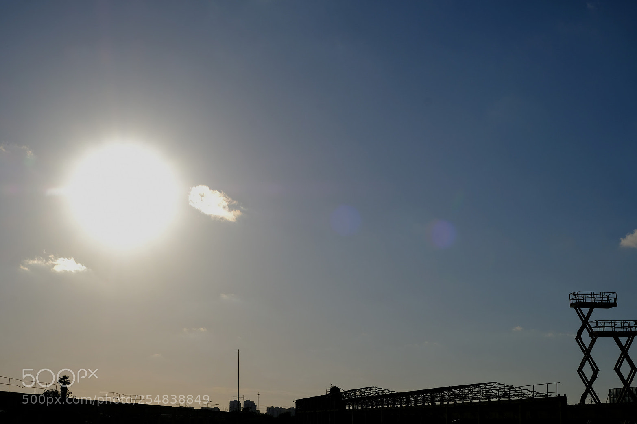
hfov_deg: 41.1
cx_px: 322
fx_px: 849
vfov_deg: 28.1
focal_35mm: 48
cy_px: 215
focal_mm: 31.5
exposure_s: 1/500
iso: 100
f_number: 14
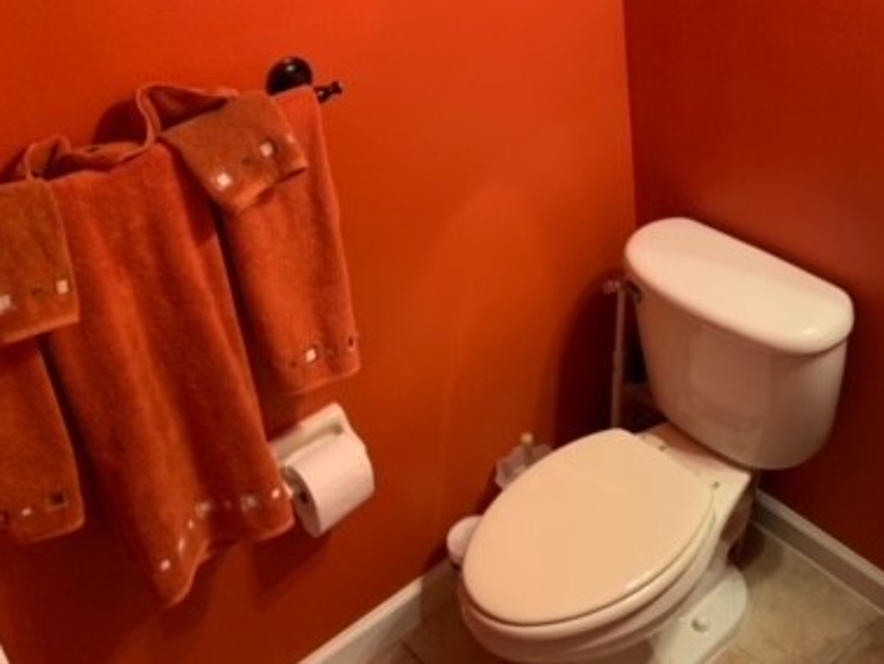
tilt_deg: -30.1
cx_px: 634
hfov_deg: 42.0
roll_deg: +4.4
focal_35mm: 44
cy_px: 182
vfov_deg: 32.4
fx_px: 1124
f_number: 1.8
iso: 250
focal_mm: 4.25
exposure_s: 1/40
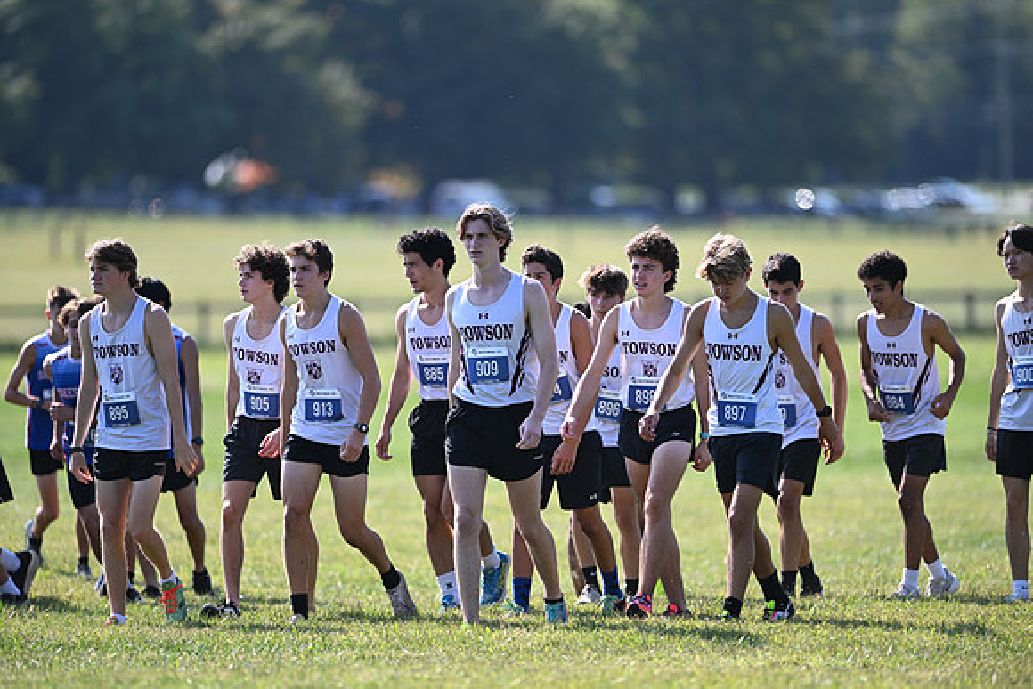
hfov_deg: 6.9
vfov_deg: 4.6
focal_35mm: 300
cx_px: 516
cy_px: 344
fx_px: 8610
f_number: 2.8
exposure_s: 1/1600
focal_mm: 300
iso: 200
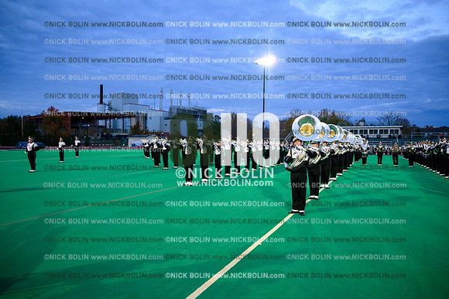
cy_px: 150
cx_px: 224
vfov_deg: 53.1
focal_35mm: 24
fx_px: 299
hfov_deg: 73.8
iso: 2500
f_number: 4
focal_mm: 24
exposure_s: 1/500
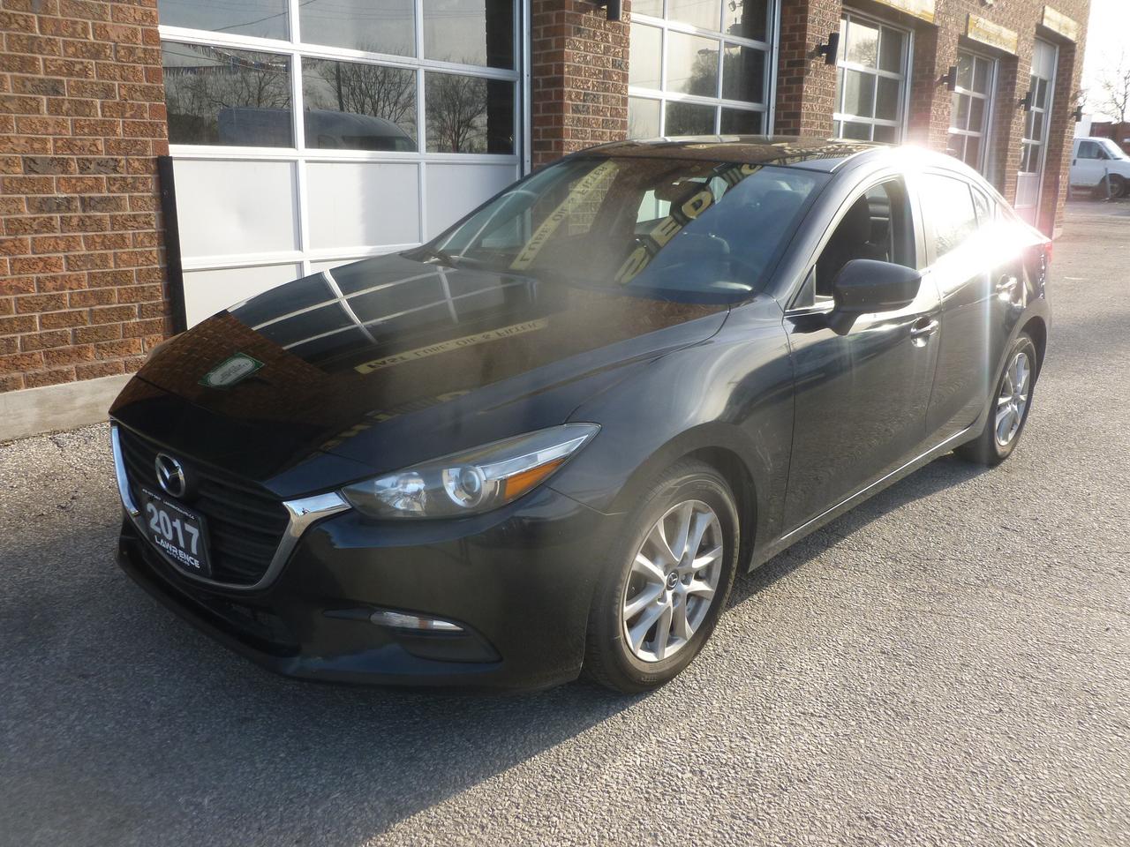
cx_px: 565
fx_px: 914
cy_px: 424
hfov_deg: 63.4
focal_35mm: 28
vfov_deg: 49.7
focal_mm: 5
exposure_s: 1/250
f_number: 3.3
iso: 100
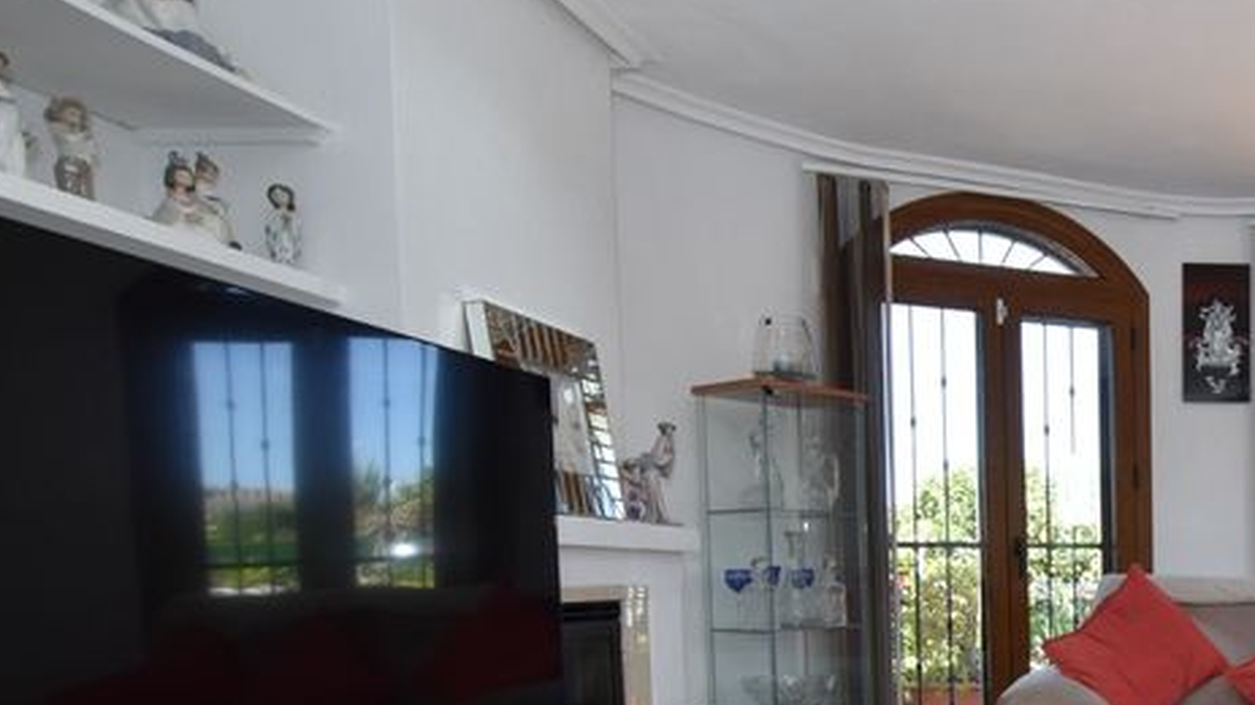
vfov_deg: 34.3
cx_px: 1259
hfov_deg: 49.6
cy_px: 655
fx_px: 1064
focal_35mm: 32
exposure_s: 1/60
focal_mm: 10
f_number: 8
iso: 360
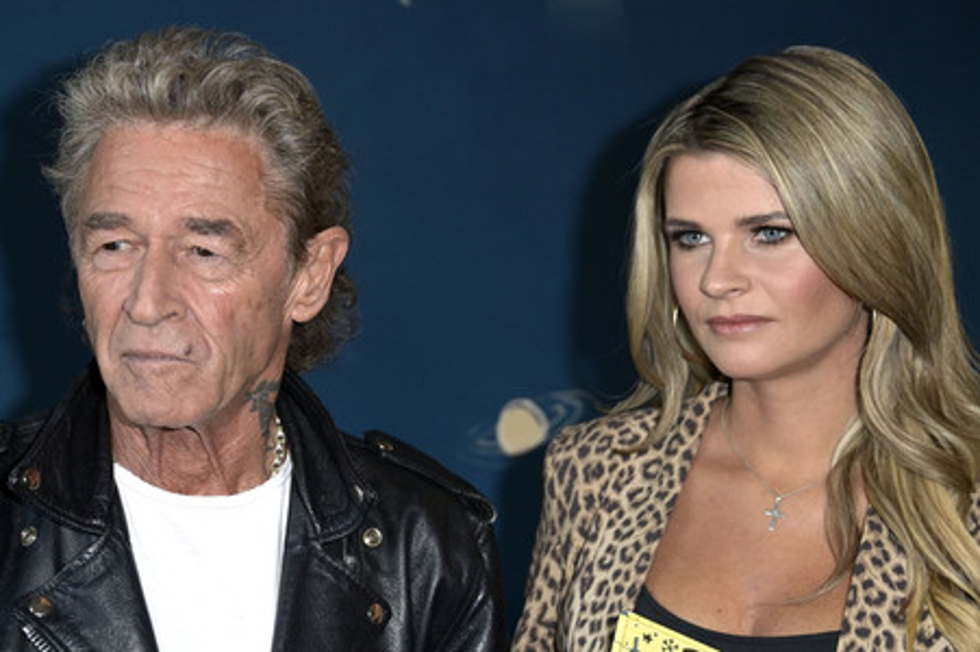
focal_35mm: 85
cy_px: 326
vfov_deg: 16.0
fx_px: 2312
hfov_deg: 23.9
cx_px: 490
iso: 1000
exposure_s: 1/250
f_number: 5
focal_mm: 85
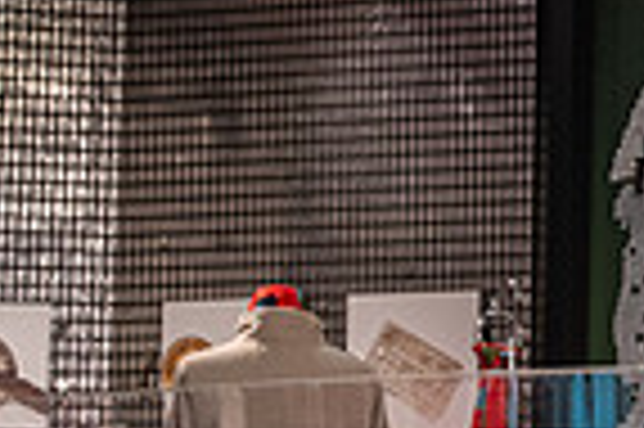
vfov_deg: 9.0
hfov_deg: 12.7
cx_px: 1013
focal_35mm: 152
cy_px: 16
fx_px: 2716
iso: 1100
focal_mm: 24
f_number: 3.5
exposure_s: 1/100
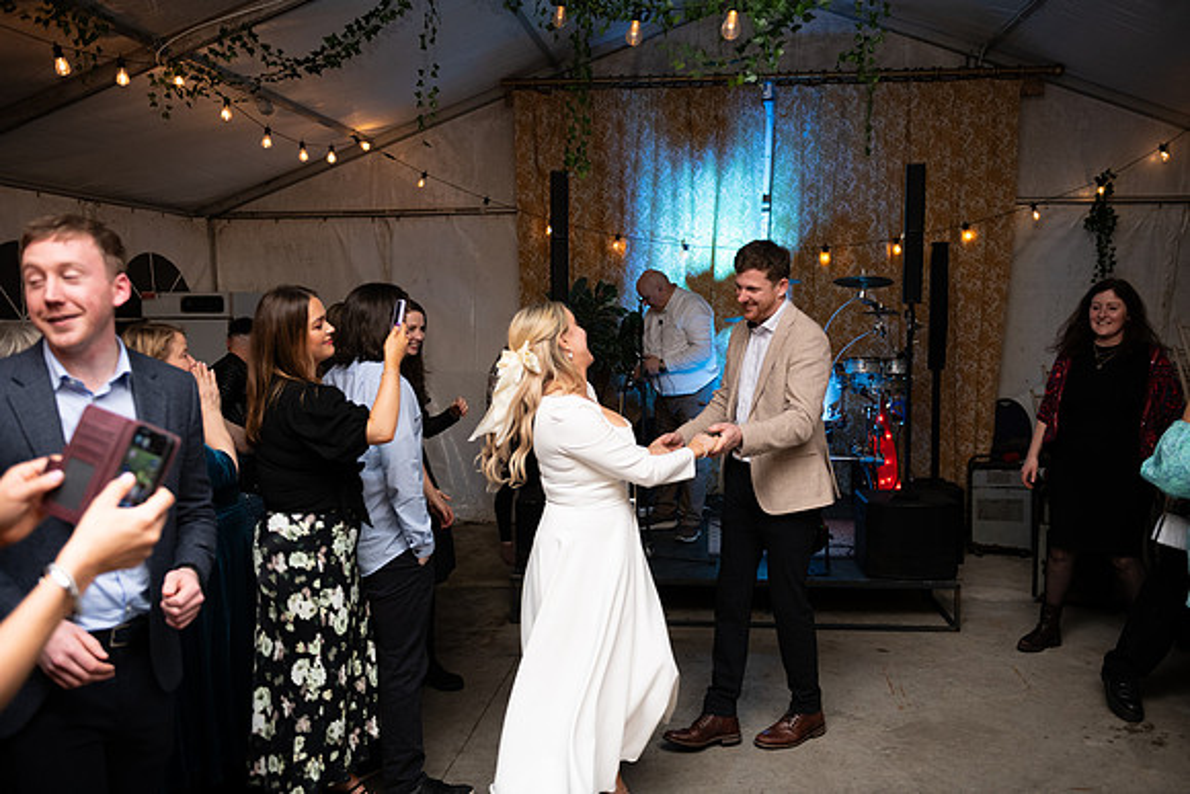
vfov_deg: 42.3
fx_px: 1025
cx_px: 595
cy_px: 397
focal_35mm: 31
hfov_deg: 60.3
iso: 800
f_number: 3.5
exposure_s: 1/160
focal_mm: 31
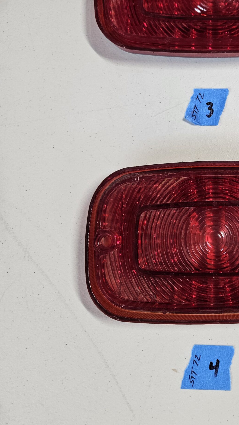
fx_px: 394
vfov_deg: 55.6
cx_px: 221
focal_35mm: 35
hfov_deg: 31.9
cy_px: 147
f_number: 1.8
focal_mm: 5.4
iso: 200
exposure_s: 1/120
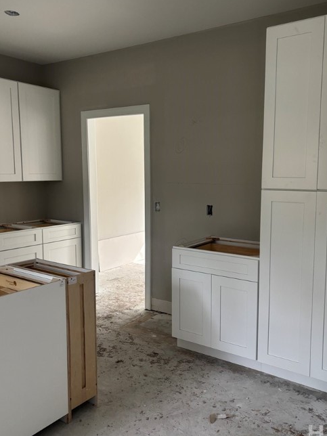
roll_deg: -1.0
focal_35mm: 31
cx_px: 183
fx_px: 390
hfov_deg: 45.4
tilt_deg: -6.2
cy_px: 214
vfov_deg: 58.3
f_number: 1.6
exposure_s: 1/72
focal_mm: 5.96
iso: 125
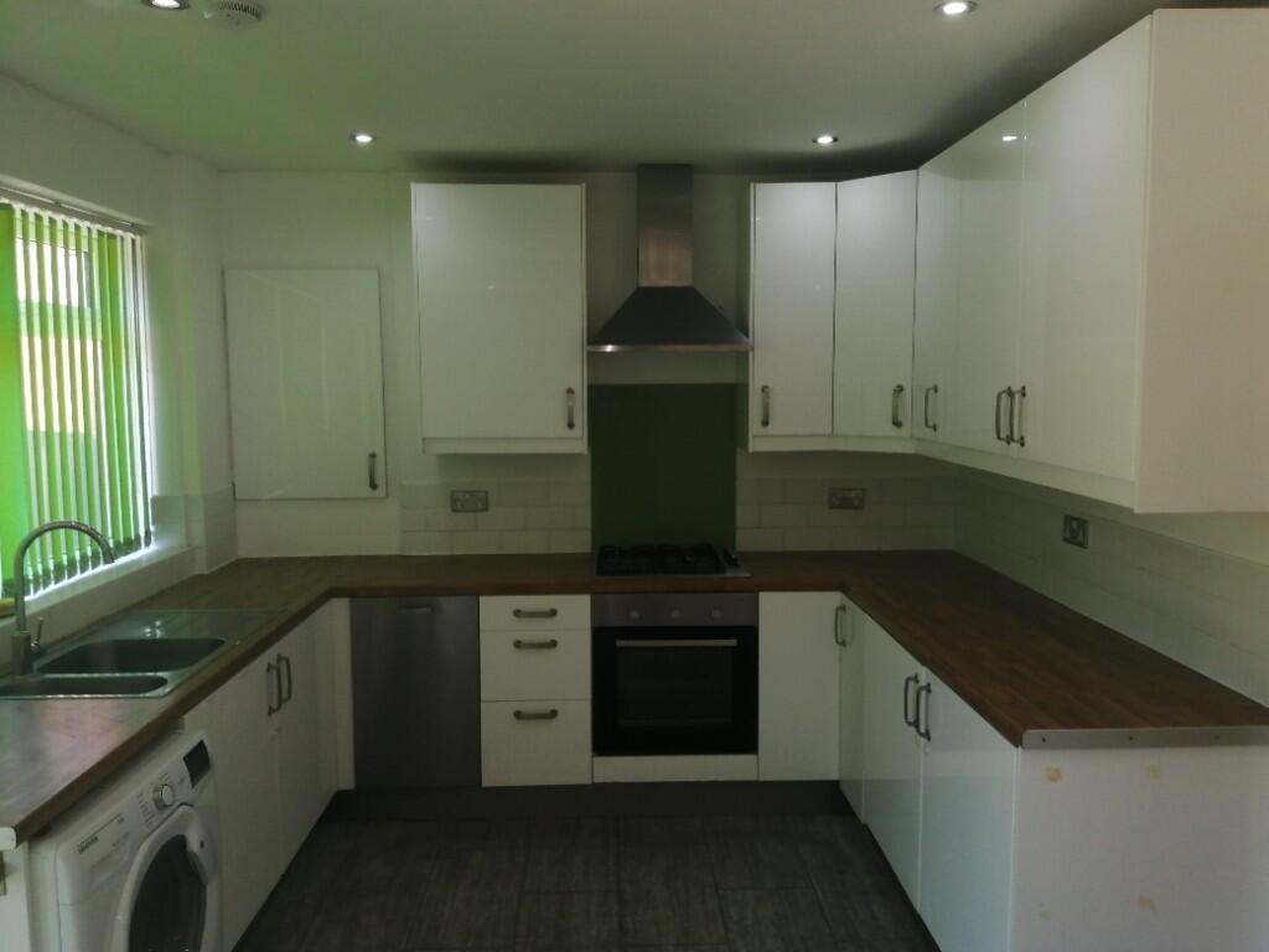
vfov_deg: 53.1
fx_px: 953
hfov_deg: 67.3
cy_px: 476
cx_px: 634
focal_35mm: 26
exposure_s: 1/100
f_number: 1.8
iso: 64
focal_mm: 3.6
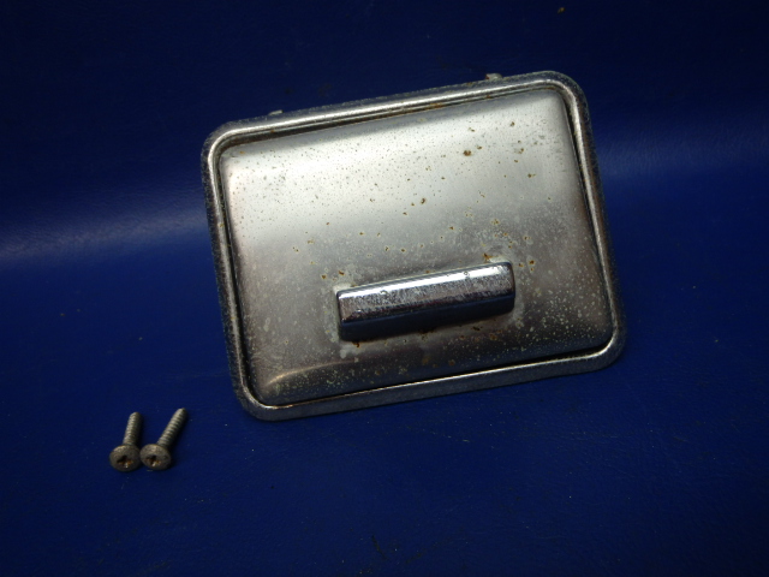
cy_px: 288
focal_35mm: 28
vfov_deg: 49.7
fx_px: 622
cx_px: 384
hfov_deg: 63.4
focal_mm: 5
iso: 200
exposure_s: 1/50
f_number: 3.9
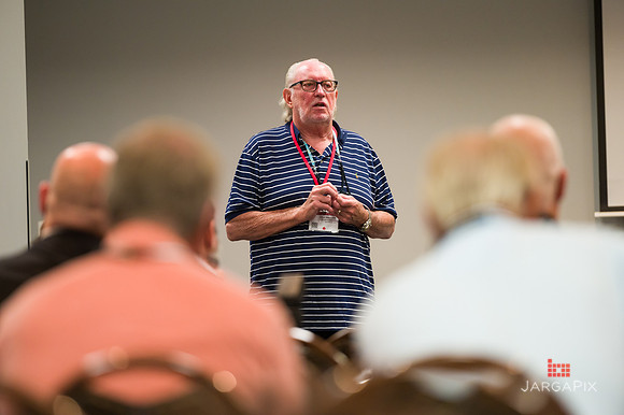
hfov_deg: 10.3
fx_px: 3465
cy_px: 208
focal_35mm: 200
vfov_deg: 6.9
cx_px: 312
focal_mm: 200
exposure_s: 1/125
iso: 2500
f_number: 3.2
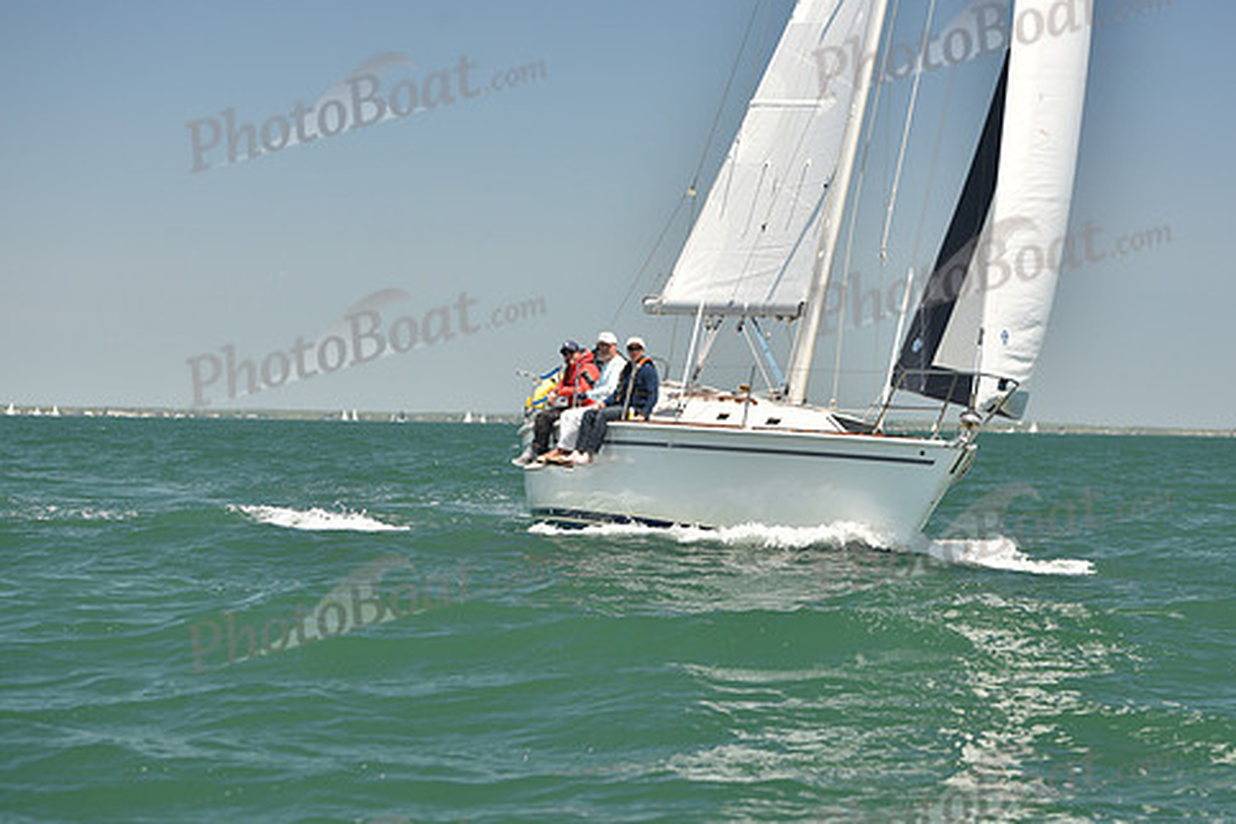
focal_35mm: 102
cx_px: 681
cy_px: 439
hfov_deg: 20.0
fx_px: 3502
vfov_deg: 13.4
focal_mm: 85
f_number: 4.5
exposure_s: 1/800
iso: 250
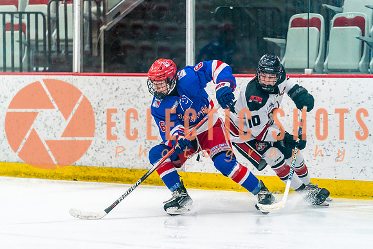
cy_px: 124
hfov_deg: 10.3
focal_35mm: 200
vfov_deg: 6.9
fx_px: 2073
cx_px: 186
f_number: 2.8
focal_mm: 200
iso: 3200
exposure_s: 1/1000
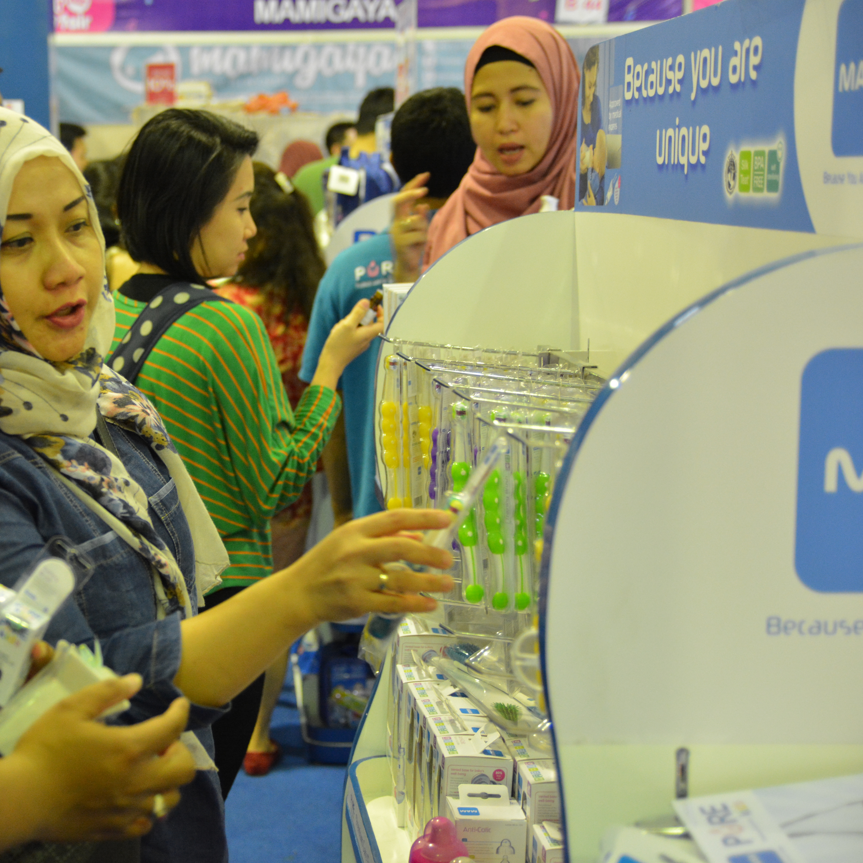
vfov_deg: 25.5
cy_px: 431
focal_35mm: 68
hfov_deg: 25.2
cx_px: 219
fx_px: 1908
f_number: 3.2
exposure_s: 1/60
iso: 1400
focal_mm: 35
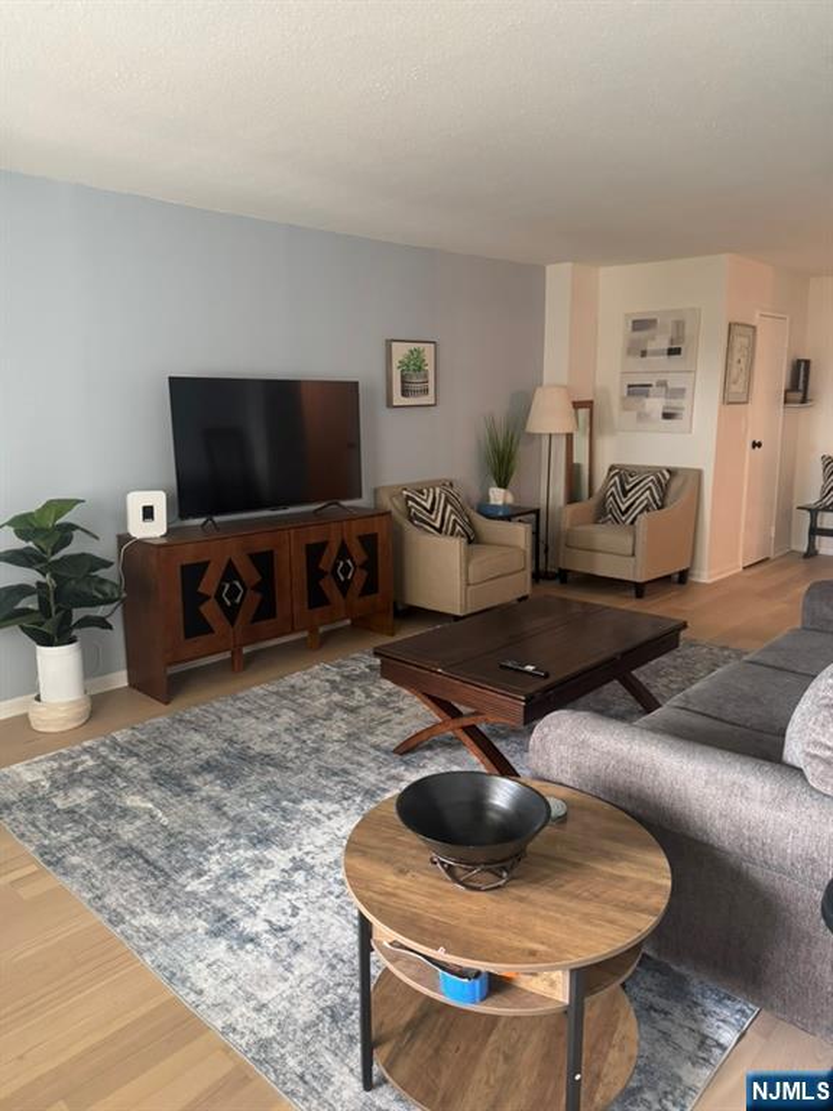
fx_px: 770
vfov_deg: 71.6
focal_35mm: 24
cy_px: 556
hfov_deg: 56.8
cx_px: 416
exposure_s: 1/60
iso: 500
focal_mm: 6.76
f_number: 1.78
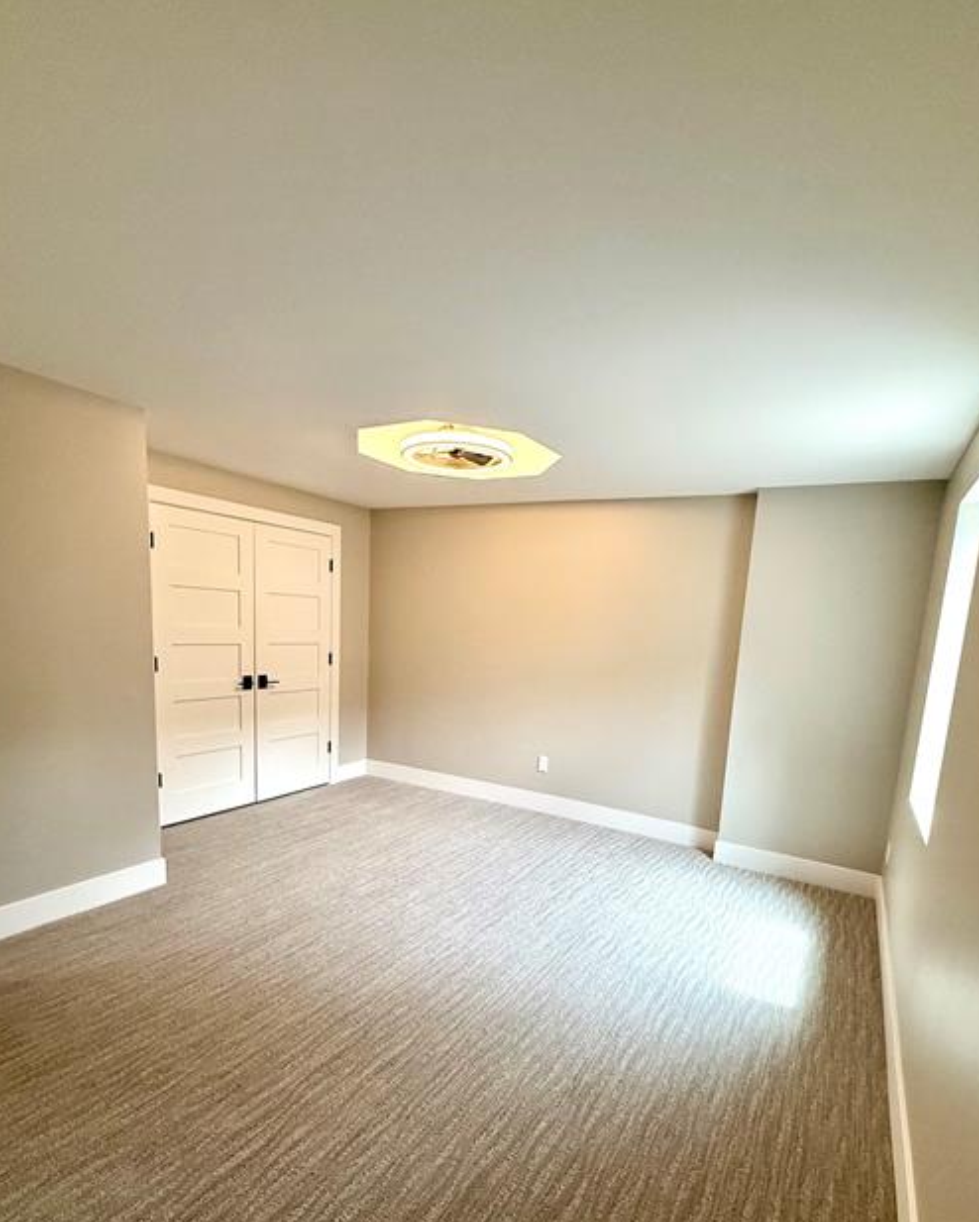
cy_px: 725
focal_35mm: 17
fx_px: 615
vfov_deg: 88.6
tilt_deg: -8.8
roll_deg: -3.4
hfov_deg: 76.9
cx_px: 517
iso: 200
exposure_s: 1/120
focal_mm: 2.22
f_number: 2.2
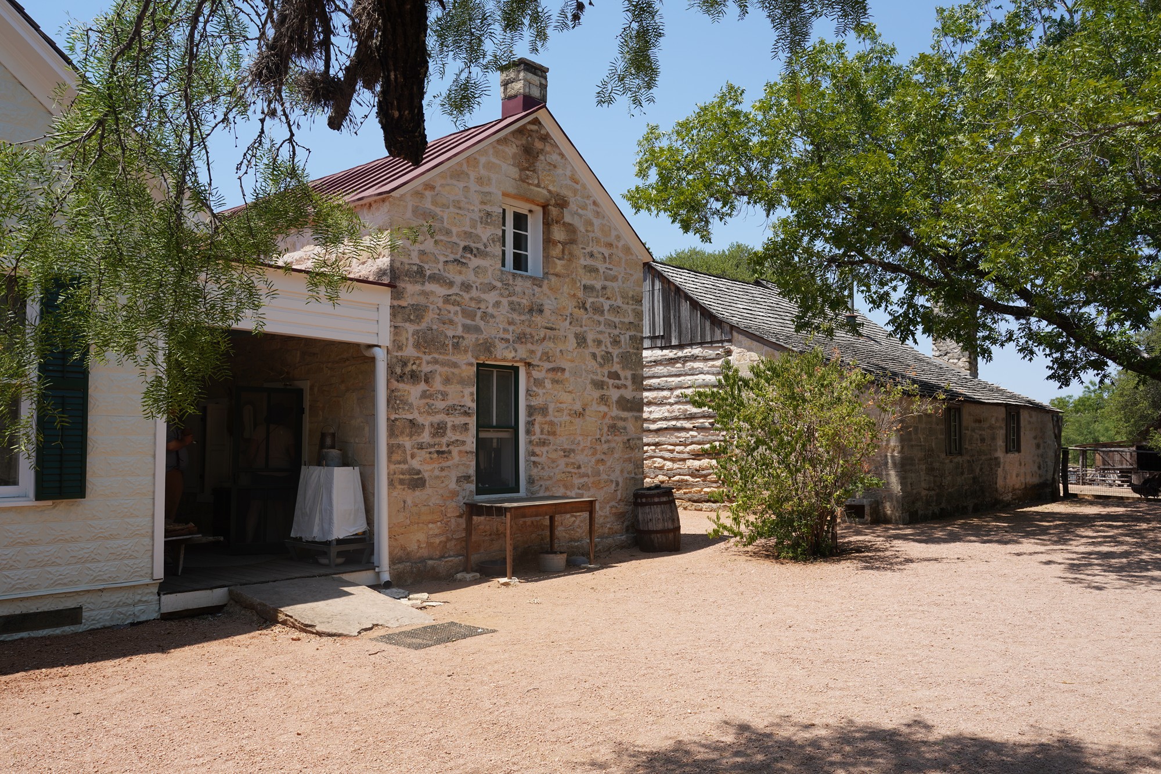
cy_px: 387
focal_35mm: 29
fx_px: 935
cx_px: 580
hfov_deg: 63.7
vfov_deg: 45.0
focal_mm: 29
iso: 100
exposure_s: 1/100
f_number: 13
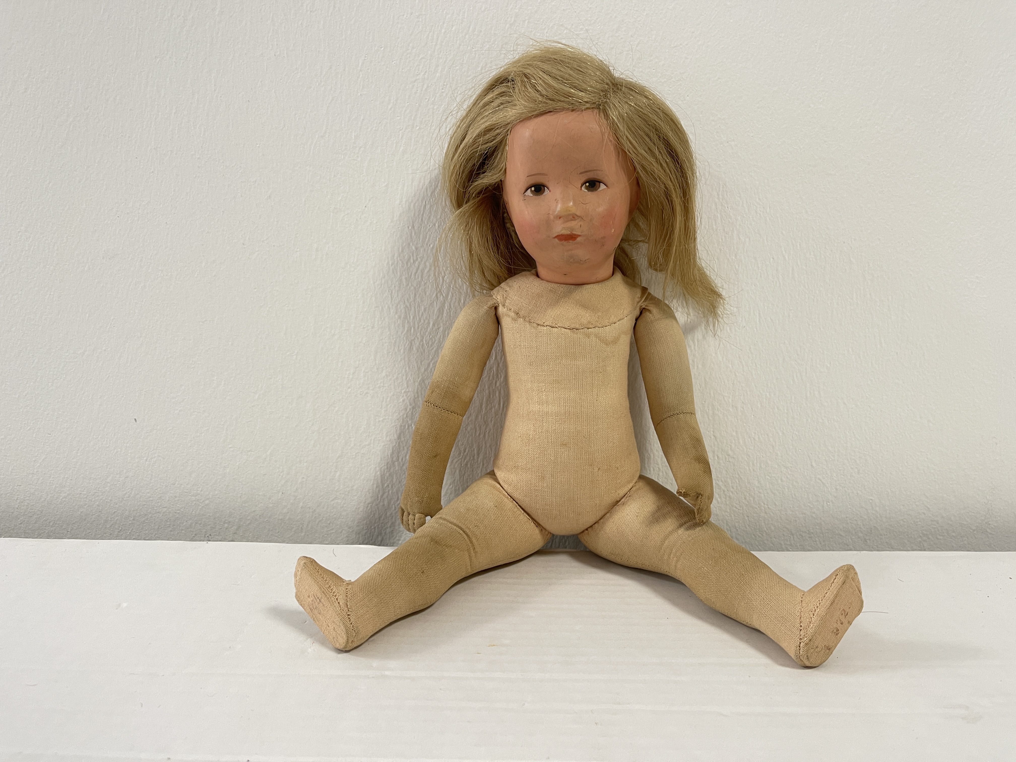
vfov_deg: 54.9
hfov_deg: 69.4
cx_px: 508
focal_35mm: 25
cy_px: 381
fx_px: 734
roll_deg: -0.7
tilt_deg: -5.3
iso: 80
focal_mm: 5.1
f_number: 1.6
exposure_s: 1/50
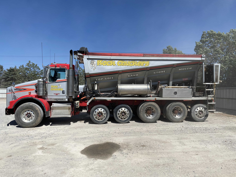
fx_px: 177
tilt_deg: +1.8
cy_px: 88
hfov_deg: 67.3
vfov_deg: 53.1
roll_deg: +0.0
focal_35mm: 26
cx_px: 118
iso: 32
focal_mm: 4.25
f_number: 1.8
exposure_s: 1/4274
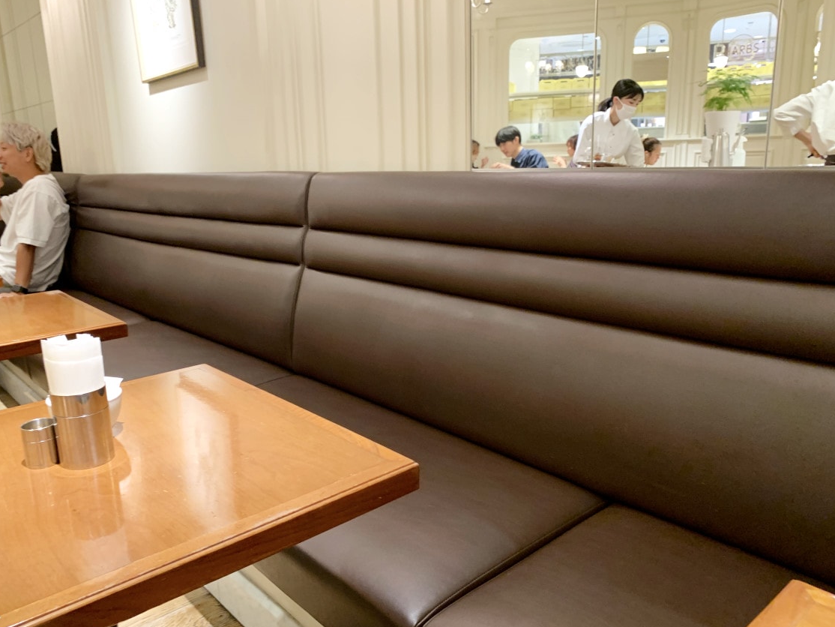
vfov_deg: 49.7
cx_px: 399
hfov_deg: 63.4
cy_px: 334
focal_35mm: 28
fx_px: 676
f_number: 1.8
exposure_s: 1/50
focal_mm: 4.25
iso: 200
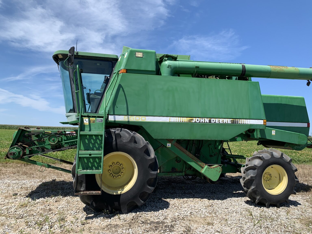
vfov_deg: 53.1
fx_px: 234
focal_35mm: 26
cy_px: 117
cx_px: 156
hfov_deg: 67.3
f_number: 1.8
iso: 25
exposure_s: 1/1845
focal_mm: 4.25
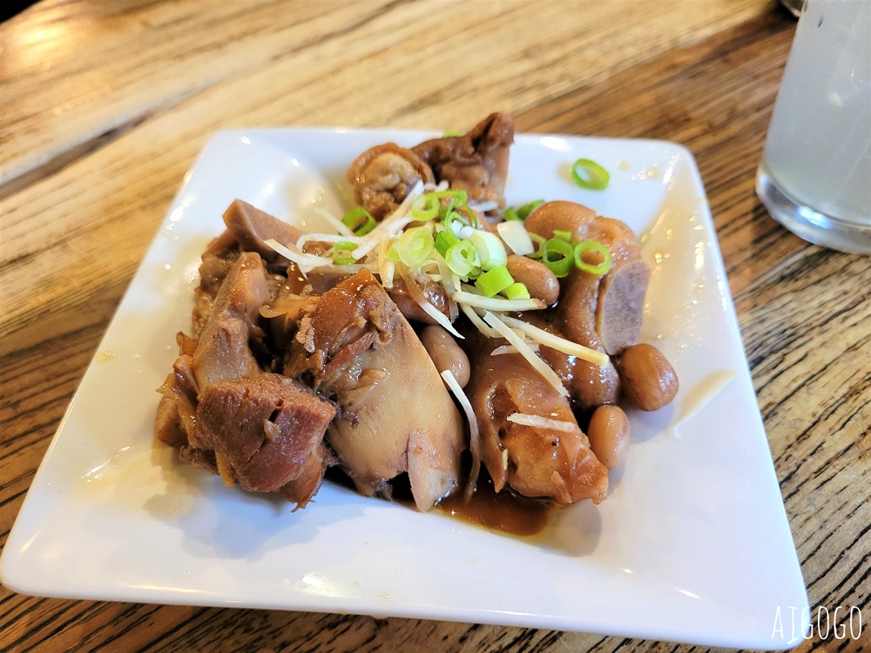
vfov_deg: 53.1
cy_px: 326
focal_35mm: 26
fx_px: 654
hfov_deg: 67.3
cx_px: 436
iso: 500
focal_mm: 5.4
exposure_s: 1/40
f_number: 1.8
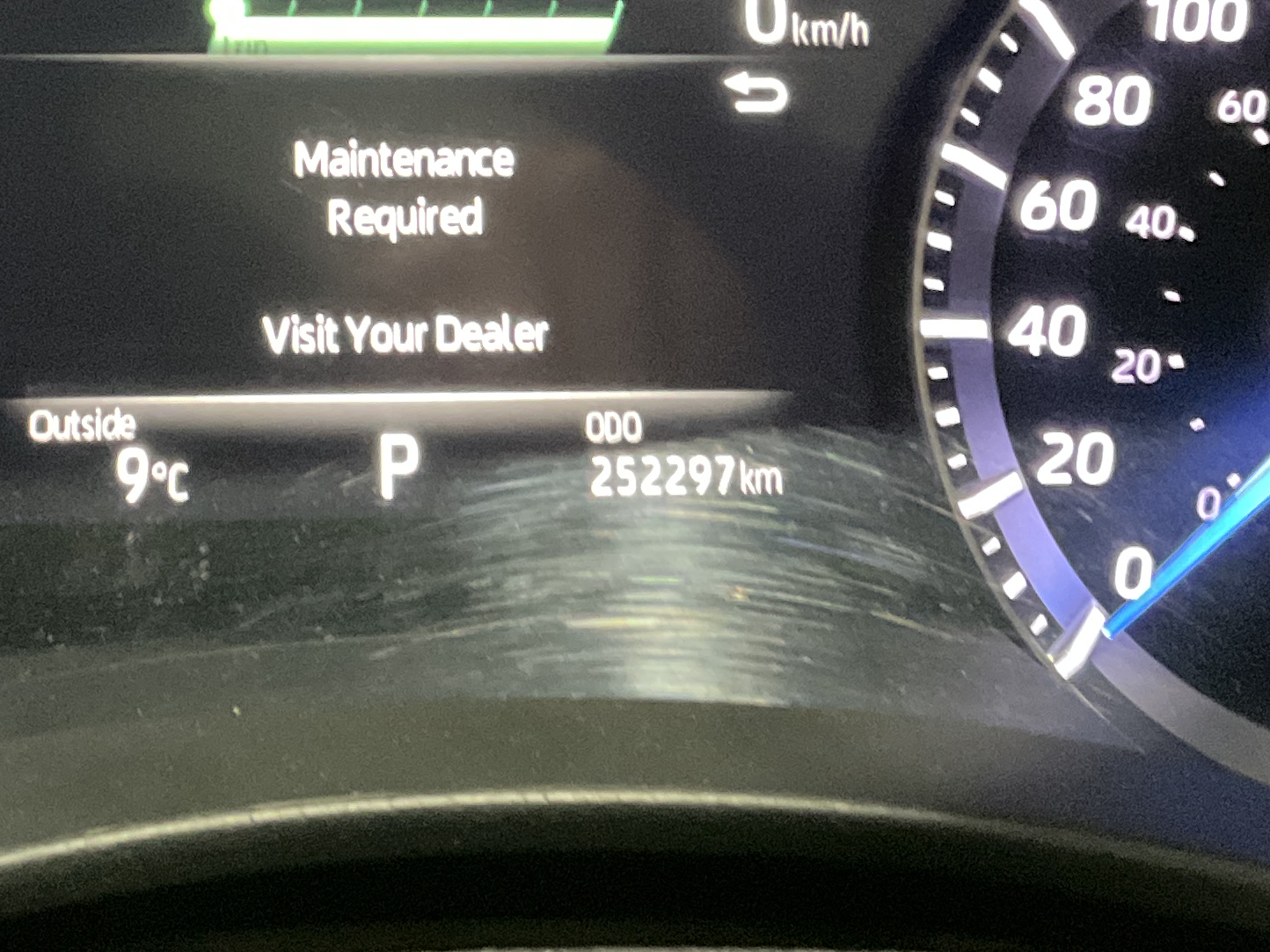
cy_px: -41
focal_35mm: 81
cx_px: 340
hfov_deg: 23.9
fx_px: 2972
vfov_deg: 17.7
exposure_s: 1/24
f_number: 1.8
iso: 500
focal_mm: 3
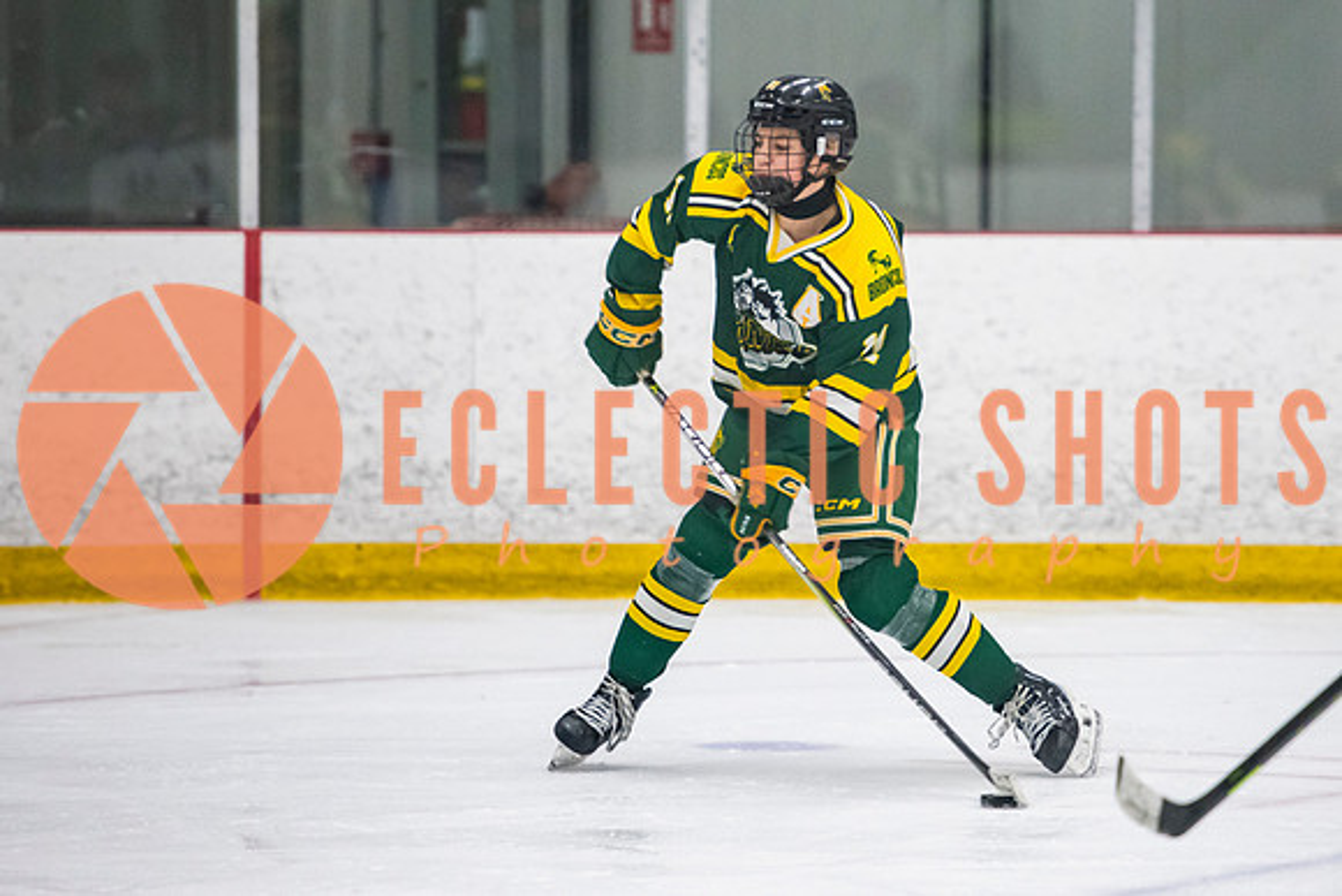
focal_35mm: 275
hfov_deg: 7.5
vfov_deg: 5.0
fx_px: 10242
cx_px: 820
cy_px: 388
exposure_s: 1/640
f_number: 3.2
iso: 2500
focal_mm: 180
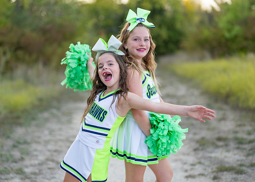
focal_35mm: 60
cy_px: 92
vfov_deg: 23.7
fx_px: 433
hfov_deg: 32.8
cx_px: 124
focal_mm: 50
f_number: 1.2
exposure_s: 1/800
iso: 100
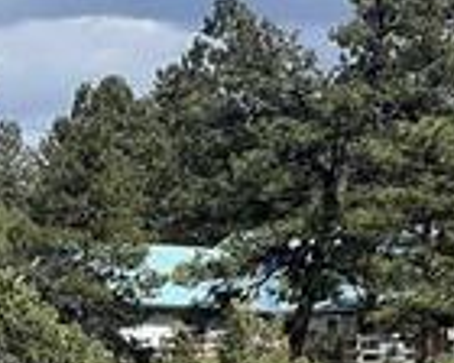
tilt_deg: -1.4
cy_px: 723
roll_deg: -0.6
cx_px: -282
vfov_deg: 3.7
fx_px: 5522
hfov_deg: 4.7
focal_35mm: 411
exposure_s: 1/1107
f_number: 2.8
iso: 32
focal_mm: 9
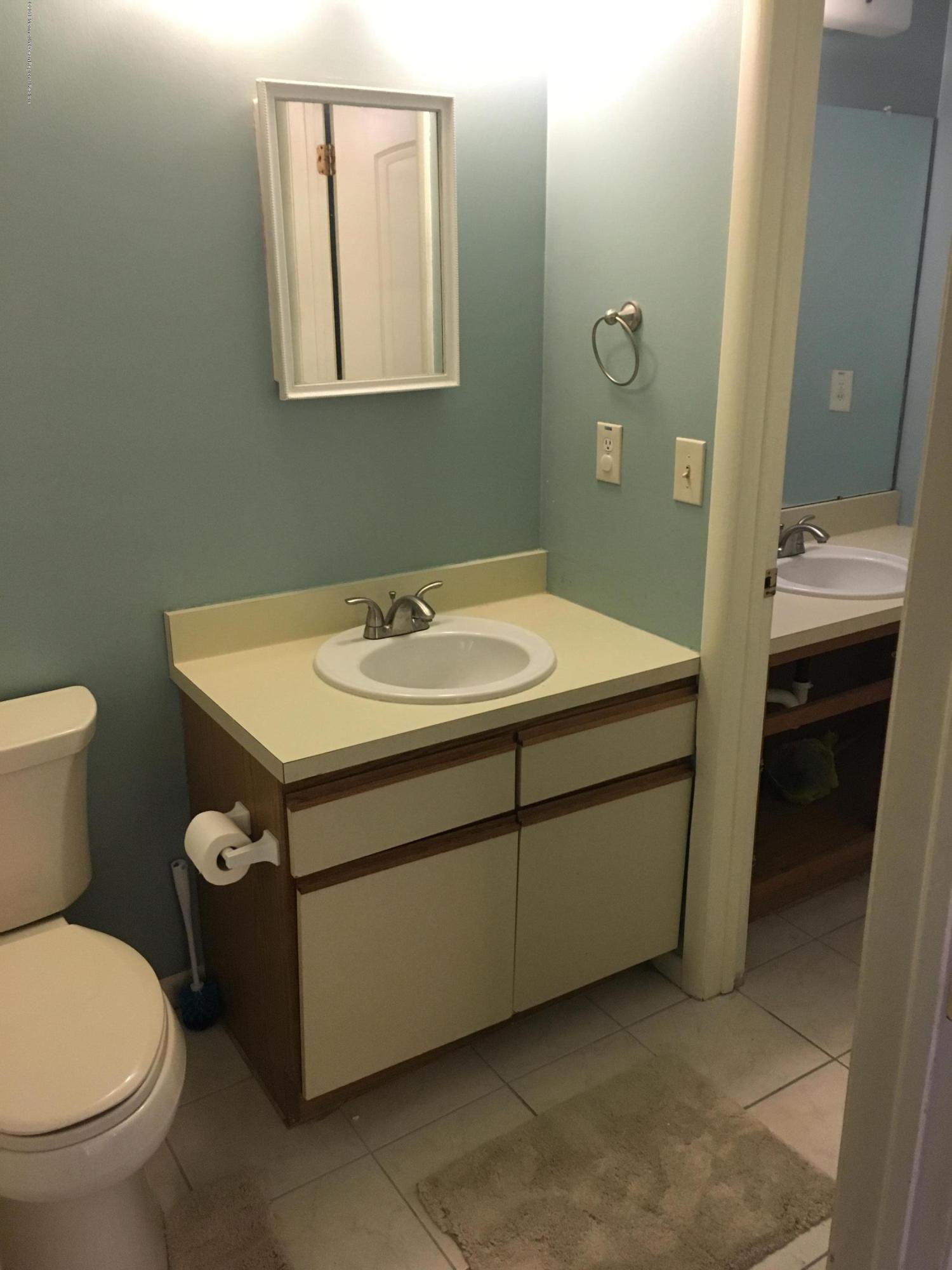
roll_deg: +1.1
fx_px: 1063
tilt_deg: -19.3
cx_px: 476
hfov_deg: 48.2
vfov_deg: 61.7
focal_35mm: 29
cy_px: 635
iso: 160
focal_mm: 4.15
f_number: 2.2
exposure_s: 1/30
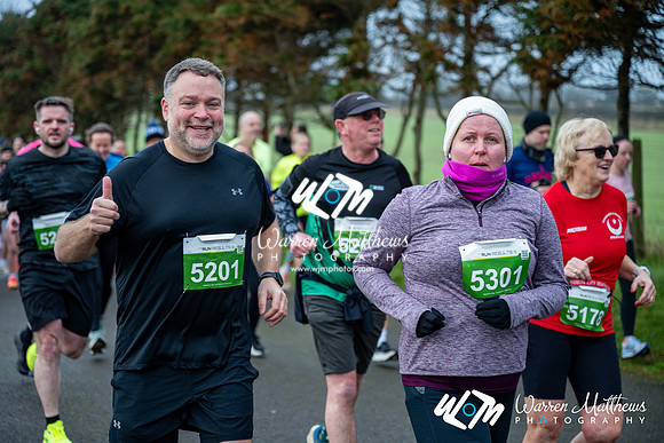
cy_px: 222
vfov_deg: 19.5
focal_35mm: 70
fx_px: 1291
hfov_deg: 28.8
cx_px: 332
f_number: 2.8
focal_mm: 70
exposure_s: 1/1250
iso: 640
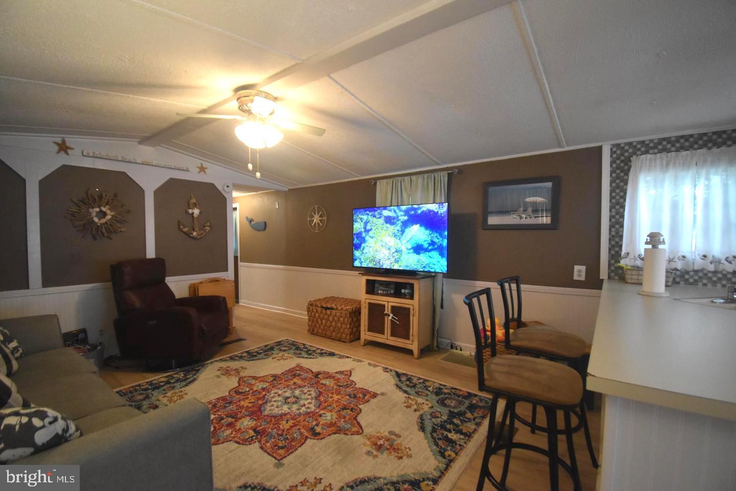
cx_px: 368
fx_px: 307
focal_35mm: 15
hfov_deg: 100.4
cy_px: 246
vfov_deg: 77.3
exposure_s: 1/60
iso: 2200
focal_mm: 10
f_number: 4.5
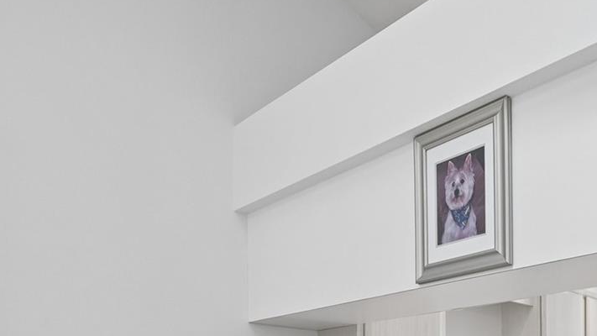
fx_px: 522
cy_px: 409
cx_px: 537
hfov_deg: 52.4
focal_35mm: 33
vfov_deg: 30.1
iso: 400
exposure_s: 1/50
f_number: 8
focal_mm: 14
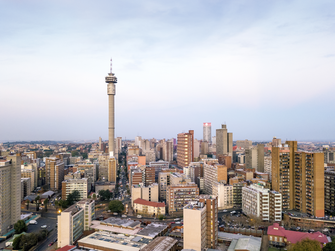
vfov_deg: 53.0
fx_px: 252
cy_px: 126
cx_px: 168
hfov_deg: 67.3
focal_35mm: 26
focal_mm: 4.73
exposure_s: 1/25
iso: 200
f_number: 2.2
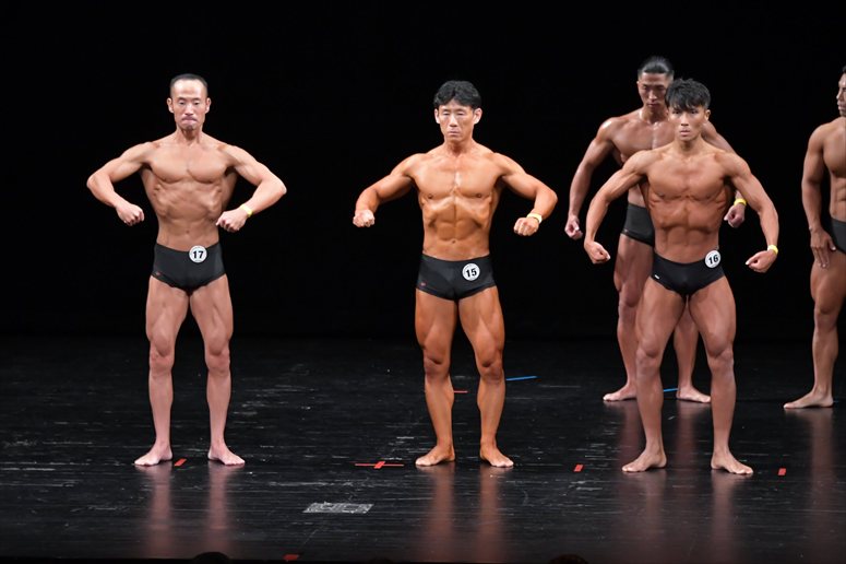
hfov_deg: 9.5
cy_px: 282
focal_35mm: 217
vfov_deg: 6.3
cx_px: 423
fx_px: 5097
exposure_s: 1/400
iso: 3200
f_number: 5.6
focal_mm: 145
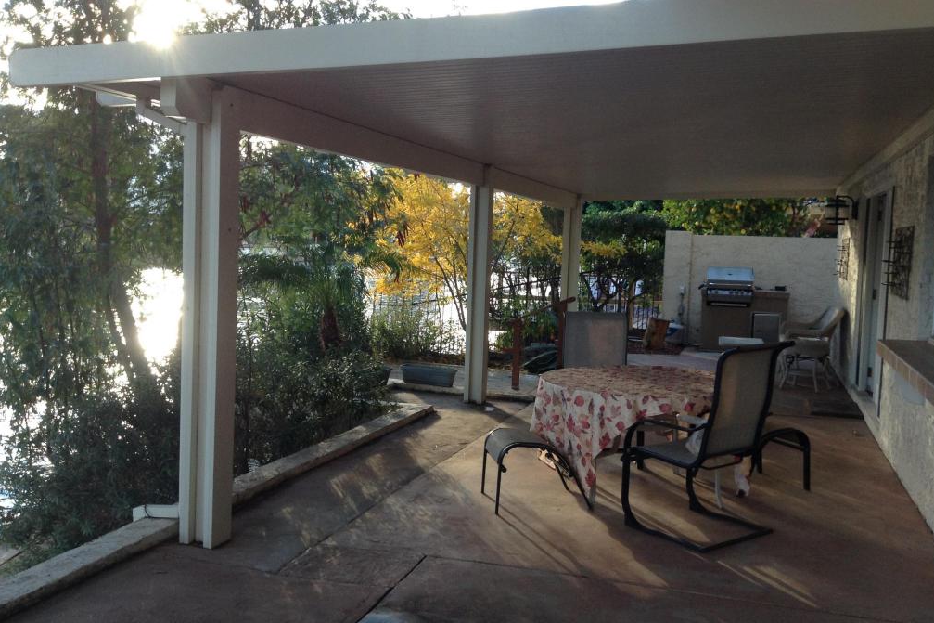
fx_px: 908
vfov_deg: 37.8
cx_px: 475
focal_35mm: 35
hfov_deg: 54.4
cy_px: 296
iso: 40
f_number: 2.4
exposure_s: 1/120
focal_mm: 3.3
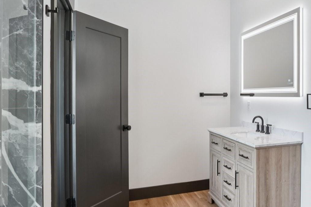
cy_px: 102
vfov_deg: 43.6
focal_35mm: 30
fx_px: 259
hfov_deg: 58.5
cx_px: 236
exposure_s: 1/30
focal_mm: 10
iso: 320
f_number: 8
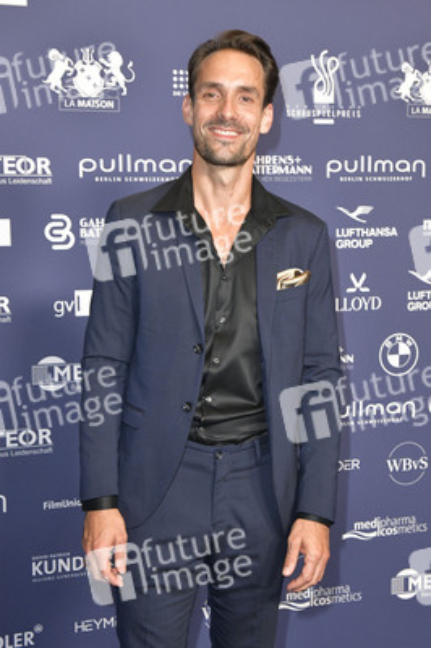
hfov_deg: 28.0
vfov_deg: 41.1
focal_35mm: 48
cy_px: 324
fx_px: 863
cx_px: 216
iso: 2000
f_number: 6.3
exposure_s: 1/200
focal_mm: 48
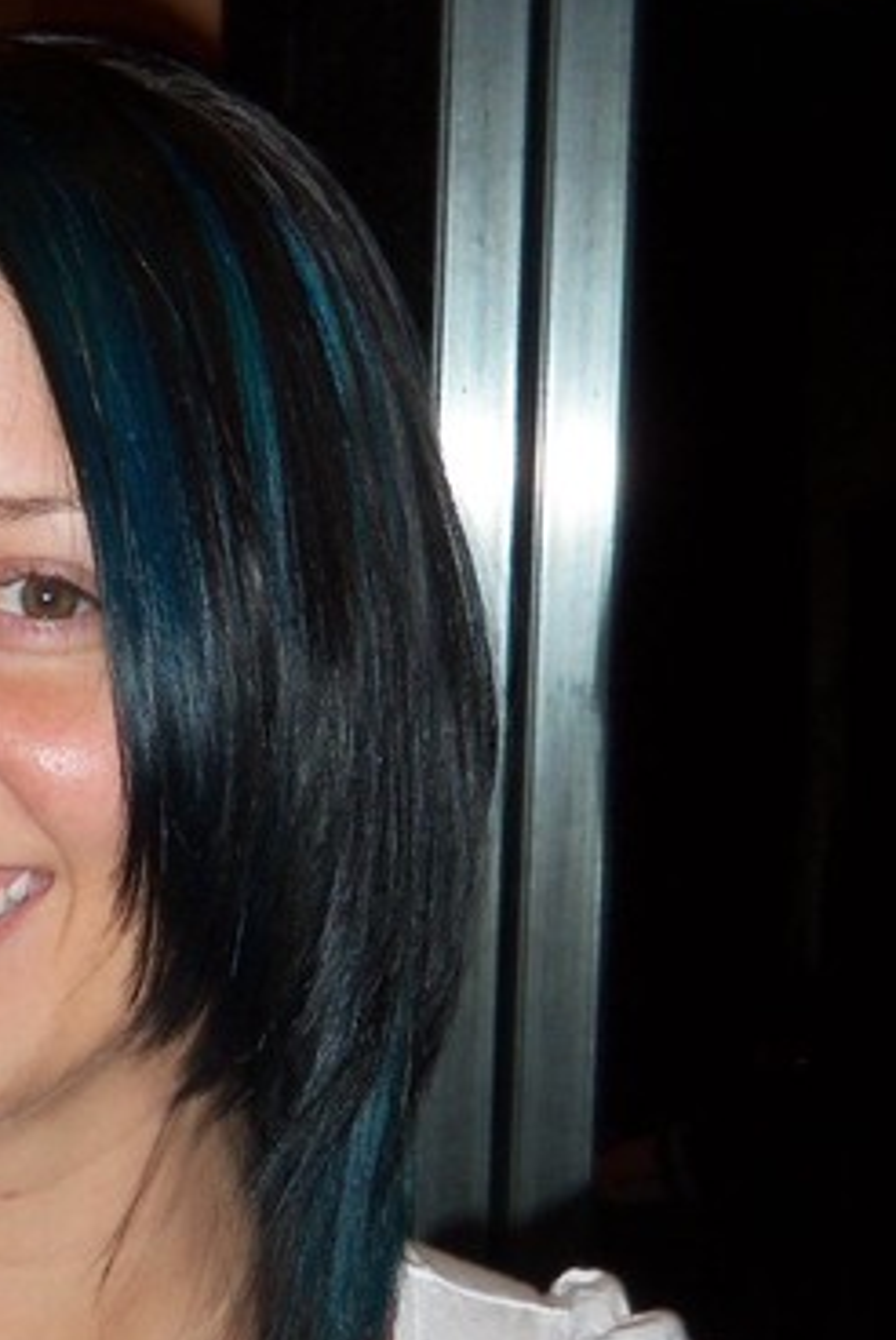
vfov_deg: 17.3
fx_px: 4397
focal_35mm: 118
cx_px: -62
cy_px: 927
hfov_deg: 11.5
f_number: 4.6
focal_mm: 8.7
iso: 100
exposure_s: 1/50
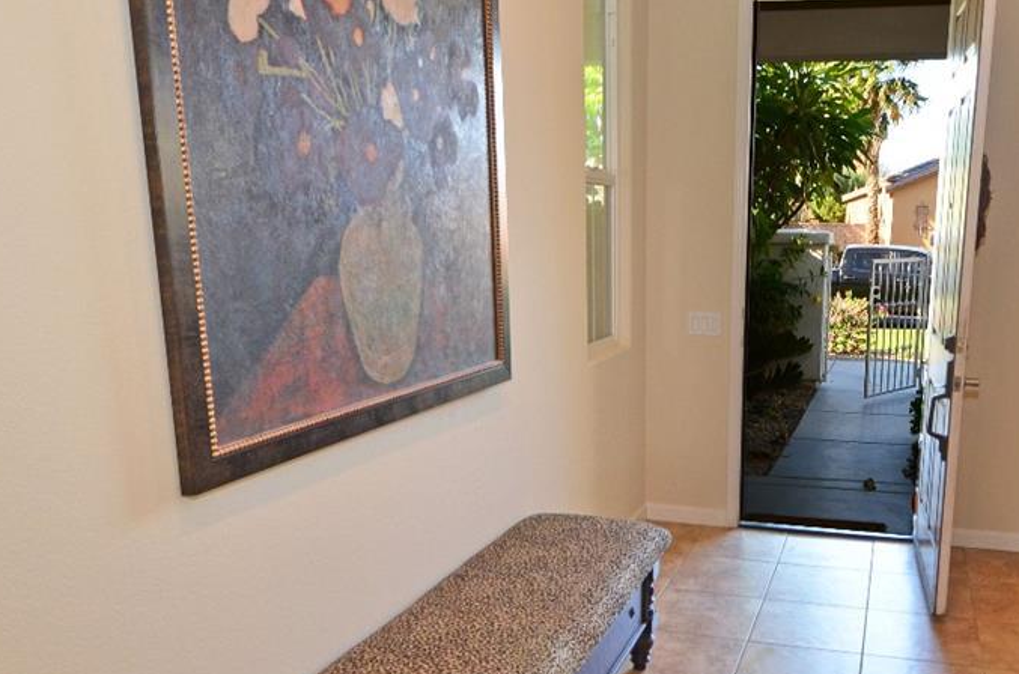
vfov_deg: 41.4
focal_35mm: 32
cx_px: 698
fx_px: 891
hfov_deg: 57.9
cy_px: 384
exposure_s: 1/45
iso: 100
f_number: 9.5
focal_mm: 9.5
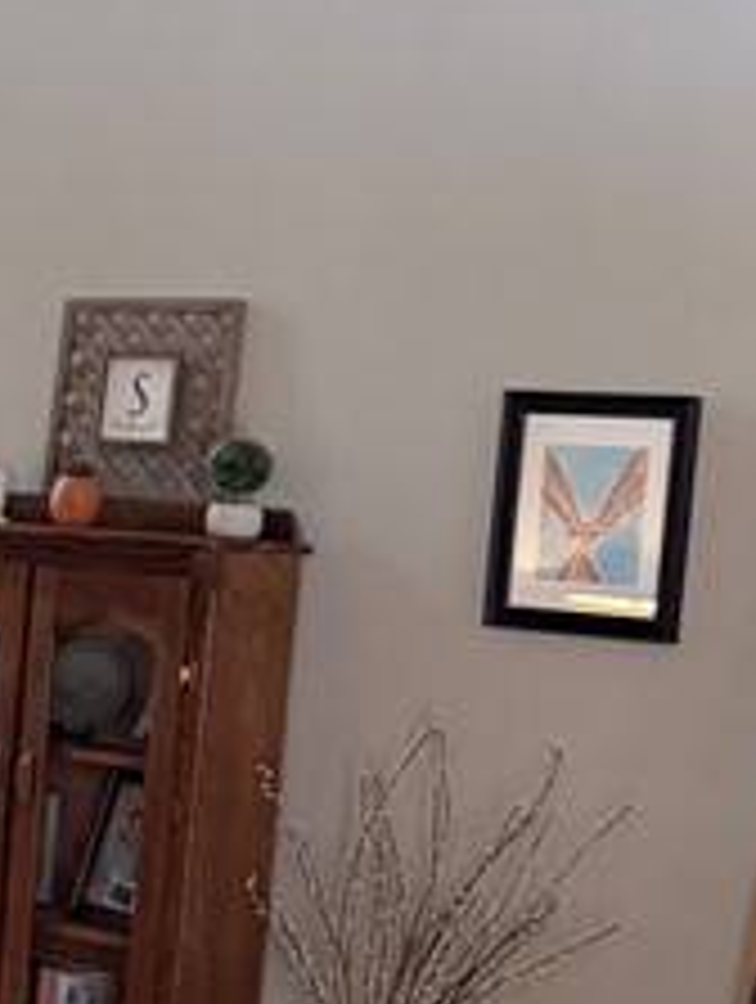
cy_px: 662
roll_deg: -1.4
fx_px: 3194
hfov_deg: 11.6
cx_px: -936
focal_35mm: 110
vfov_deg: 17.8
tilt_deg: -4.6
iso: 320
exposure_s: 1/60
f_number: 1.78
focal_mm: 6.76
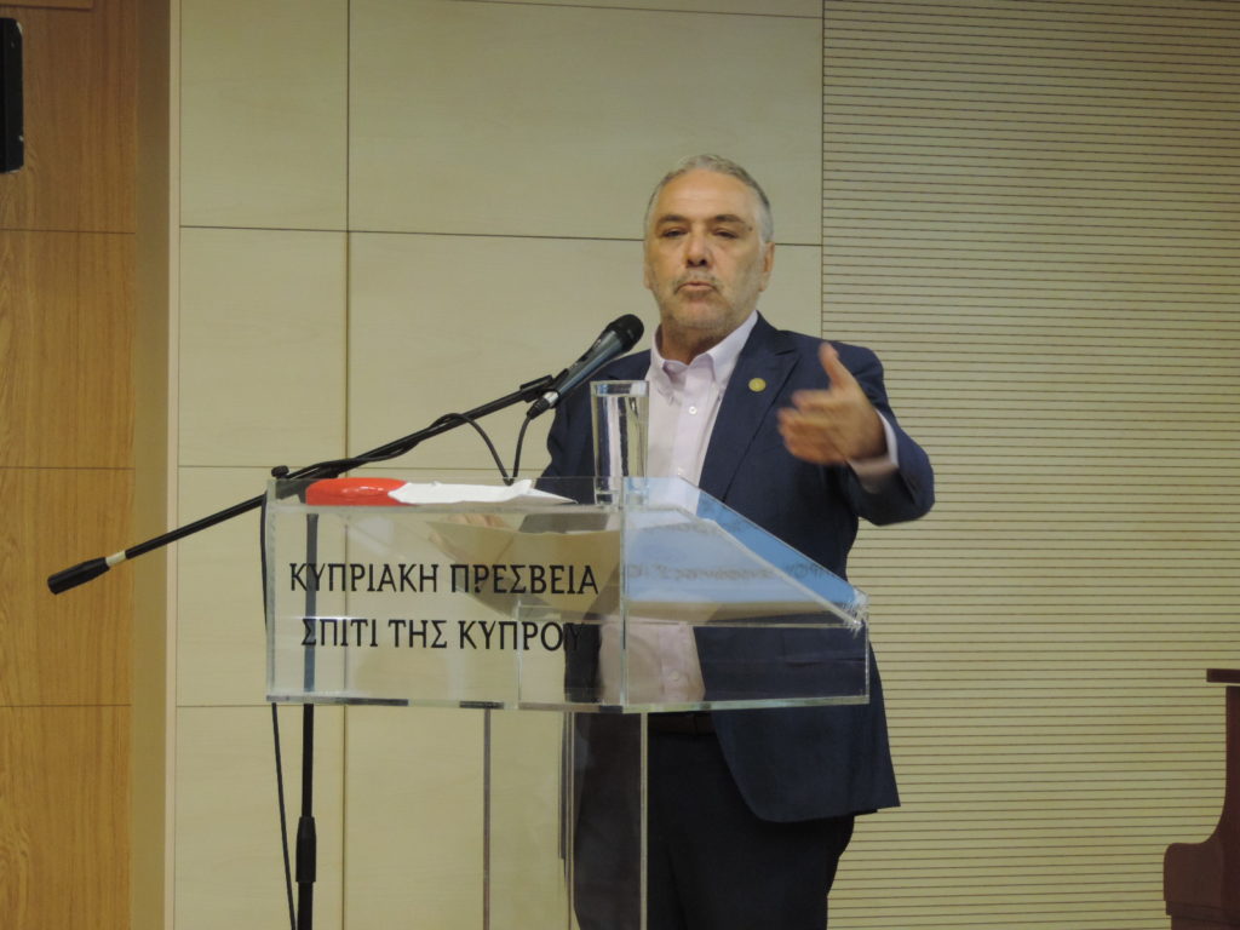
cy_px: 465
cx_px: 620
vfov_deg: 10.2
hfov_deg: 13.6
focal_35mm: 145
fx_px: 5194
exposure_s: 1/30
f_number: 4.4
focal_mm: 25.8
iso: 640
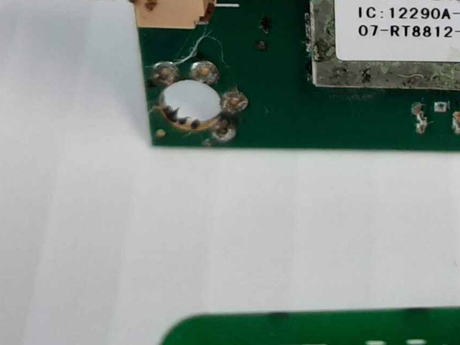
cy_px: -39
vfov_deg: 18.2
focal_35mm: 78
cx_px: 464
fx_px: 1037
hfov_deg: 23.9
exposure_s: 1/60
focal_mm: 3.93
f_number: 1.7
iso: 64
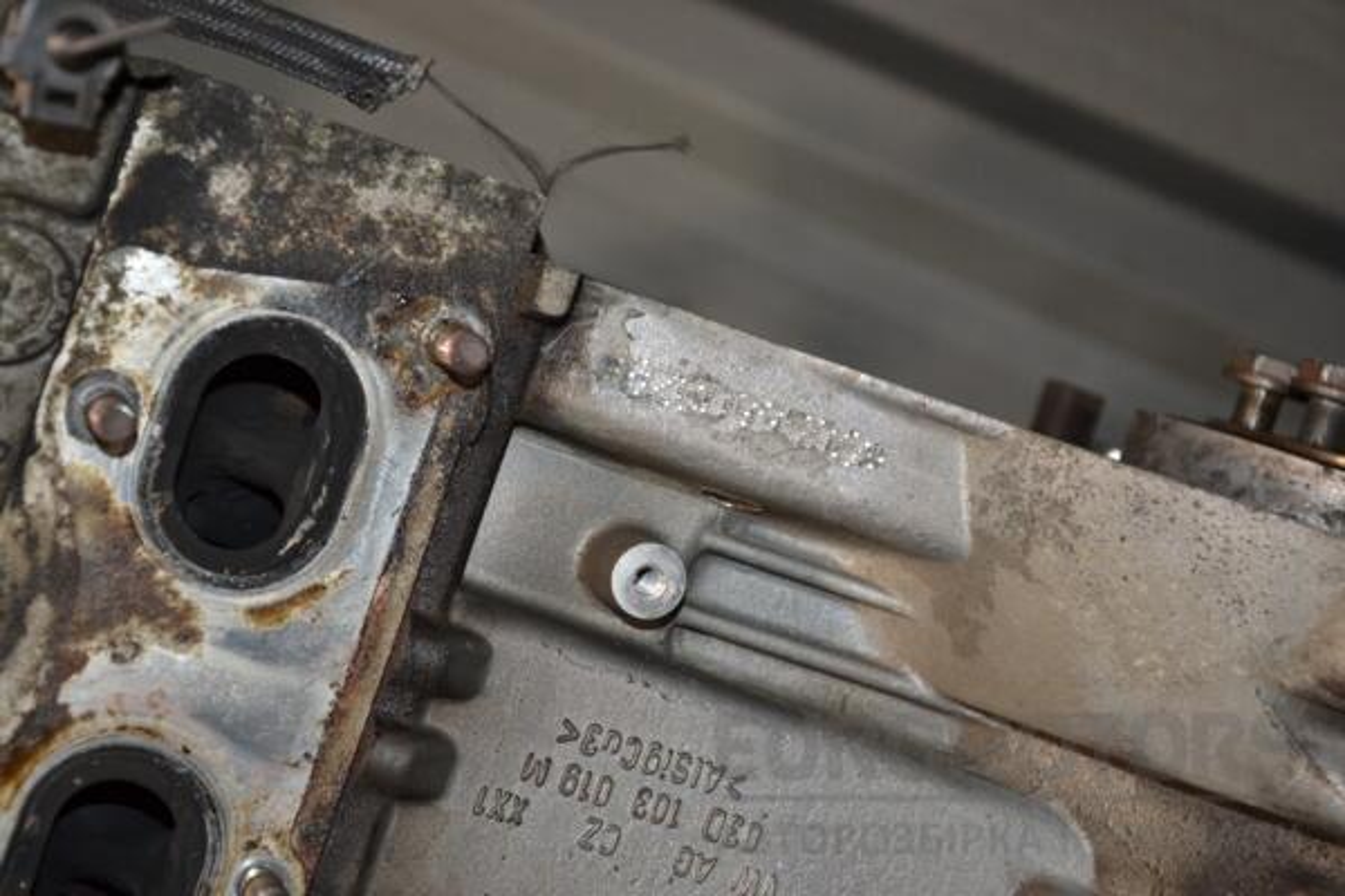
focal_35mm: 105
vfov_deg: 13.0
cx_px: 672
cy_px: 448
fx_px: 3923
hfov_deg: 19.5
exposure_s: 1/60
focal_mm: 70
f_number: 5.3
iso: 800
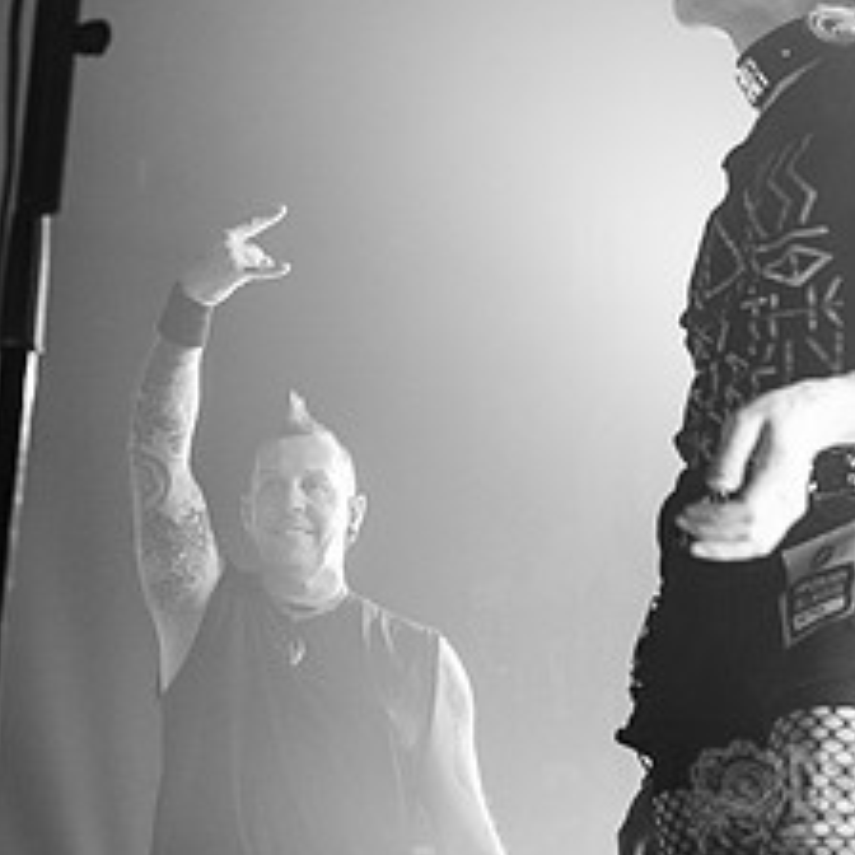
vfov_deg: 19.2
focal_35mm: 89
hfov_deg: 19.2
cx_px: 102
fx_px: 2487
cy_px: 91
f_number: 4
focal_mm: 38
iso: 3200
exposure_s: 1/500
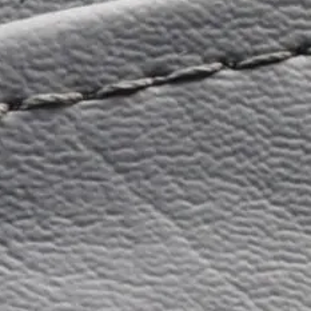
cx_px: -495
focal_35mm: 421
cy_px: 540
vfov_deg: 4.1
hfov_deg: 4.1
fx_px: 4279
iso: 200
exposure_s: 1/160
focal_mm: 30
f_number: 6.3
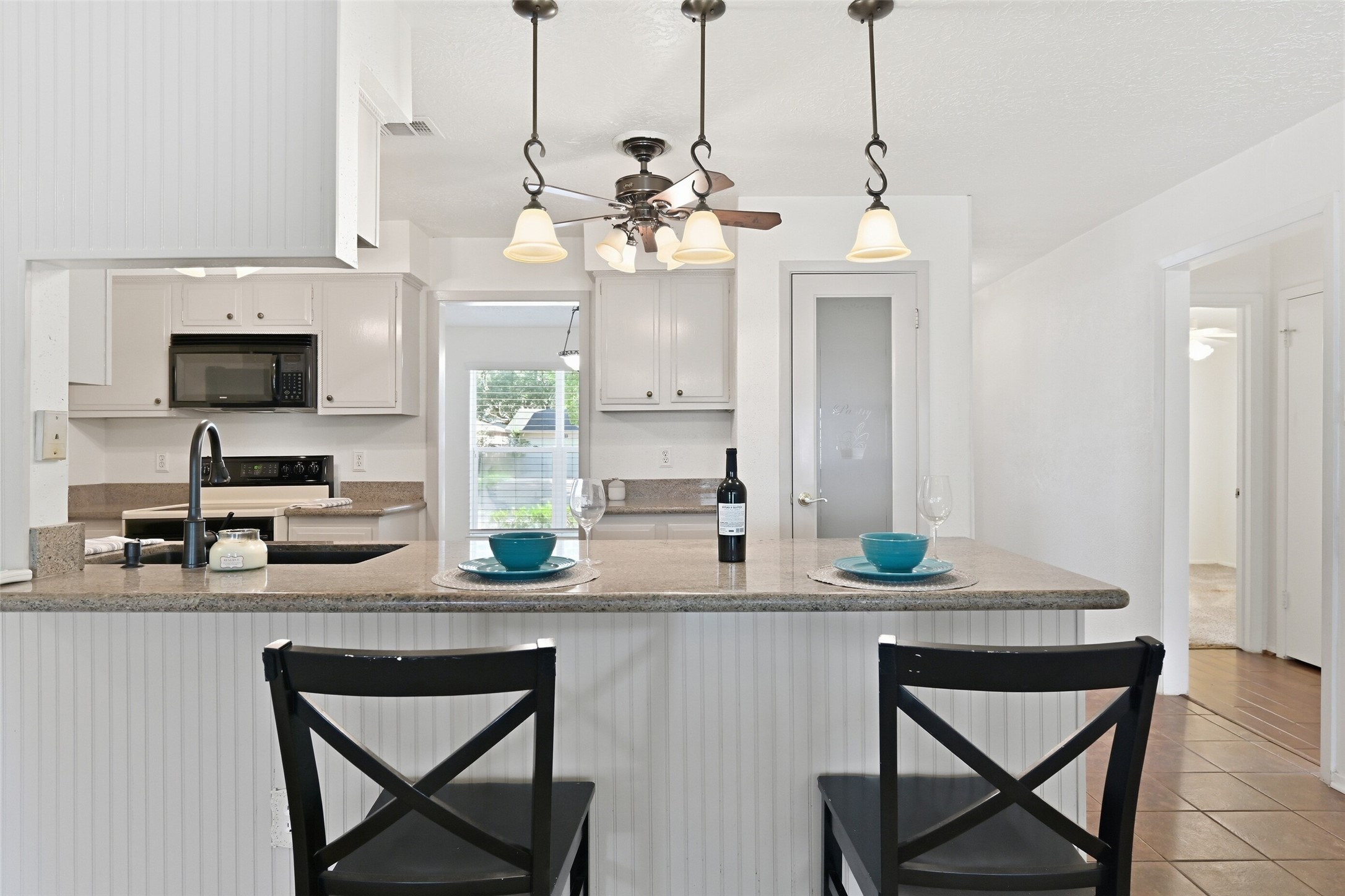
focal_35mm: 20
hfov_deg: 84.0
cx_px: 672
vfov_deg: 61.9
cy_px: 448
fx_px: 747
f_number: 8
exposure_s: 1/20
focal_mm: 20
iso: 400
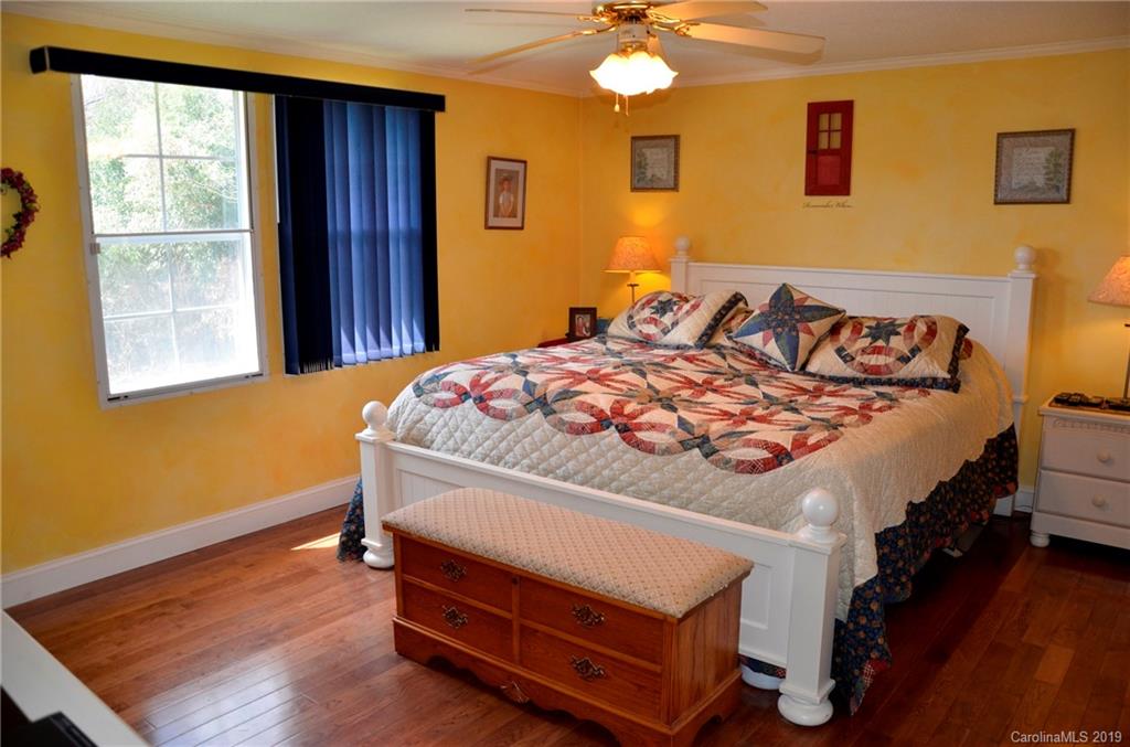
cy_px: 374
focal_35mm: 27
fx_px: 845
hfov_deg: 67.5
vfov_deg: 47.7
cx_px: 565
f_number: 3.5
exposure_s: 1/125
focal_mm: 18
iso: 360
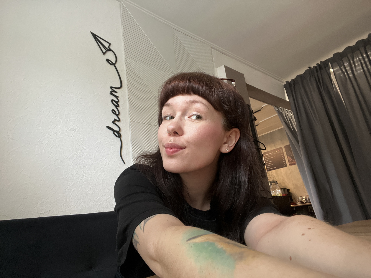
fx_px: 247
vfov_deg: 58.9
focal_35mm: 23
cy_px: 139
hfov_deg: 73.9
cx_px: 186
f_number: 2.2
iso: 200
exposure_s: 1/50
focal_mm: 2.71
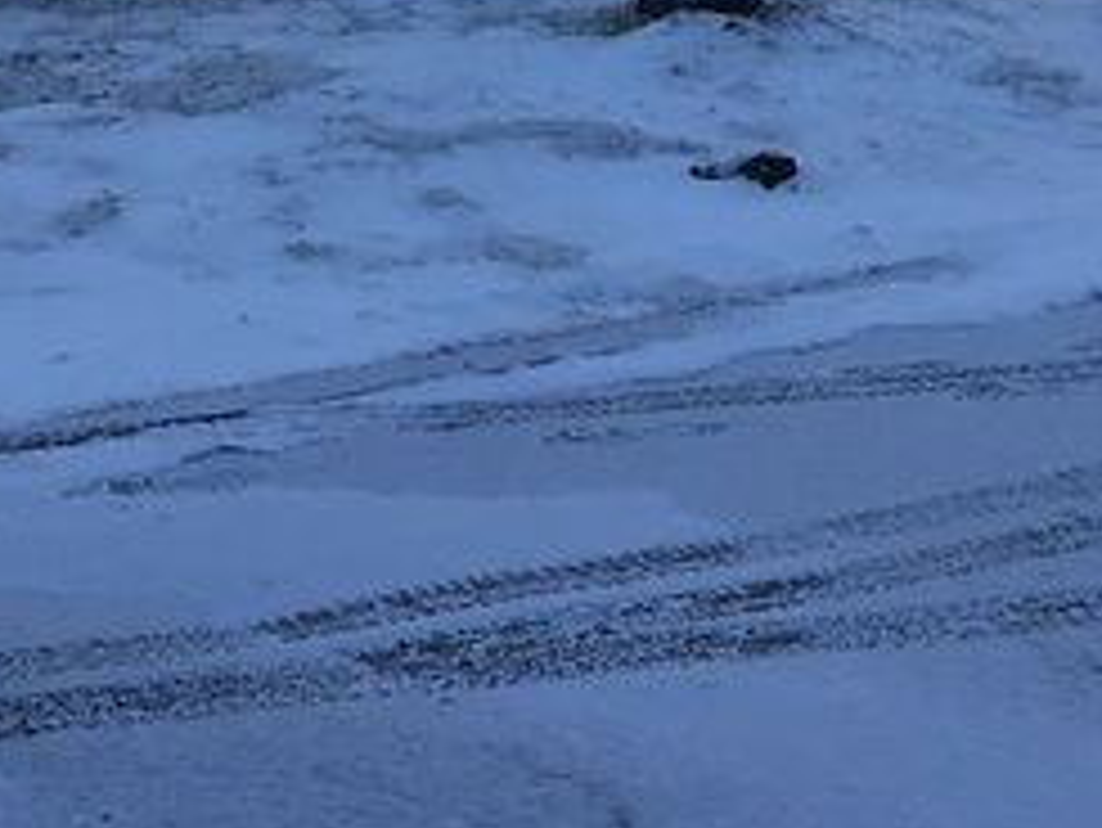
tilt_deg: +2.8
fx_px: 3281
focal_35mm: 103
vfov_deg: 13.4
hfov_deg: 19.0
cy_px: -493
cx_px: 425
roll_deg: +0.6
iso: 25
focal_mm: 3.3
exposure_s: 1/217
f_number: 2.4
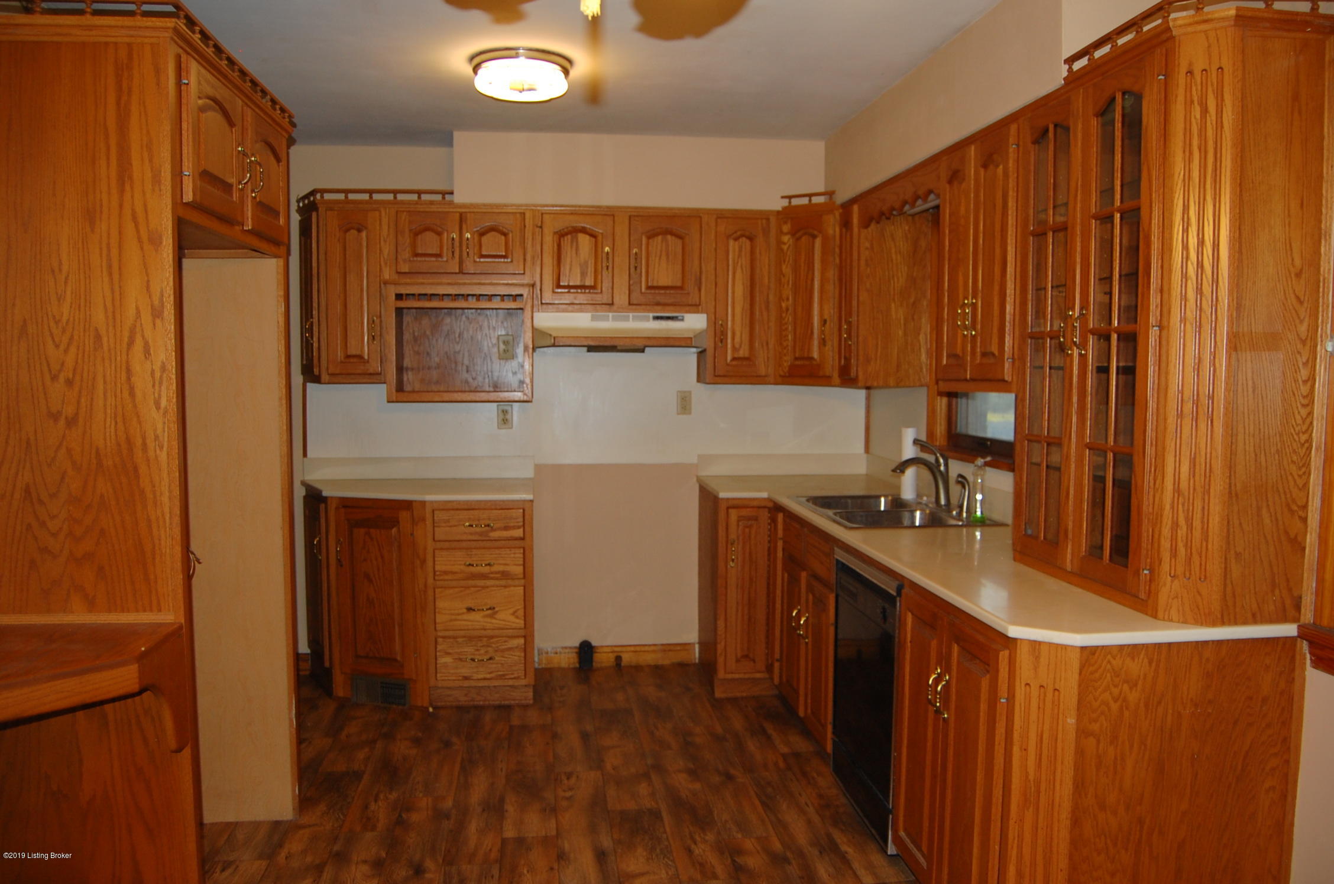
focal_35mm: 27
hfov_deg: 67.5
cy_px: 442
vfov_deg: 47.8
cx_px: 667
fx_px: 999
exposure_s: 1/60
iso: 400
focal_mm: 18
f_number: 3.5
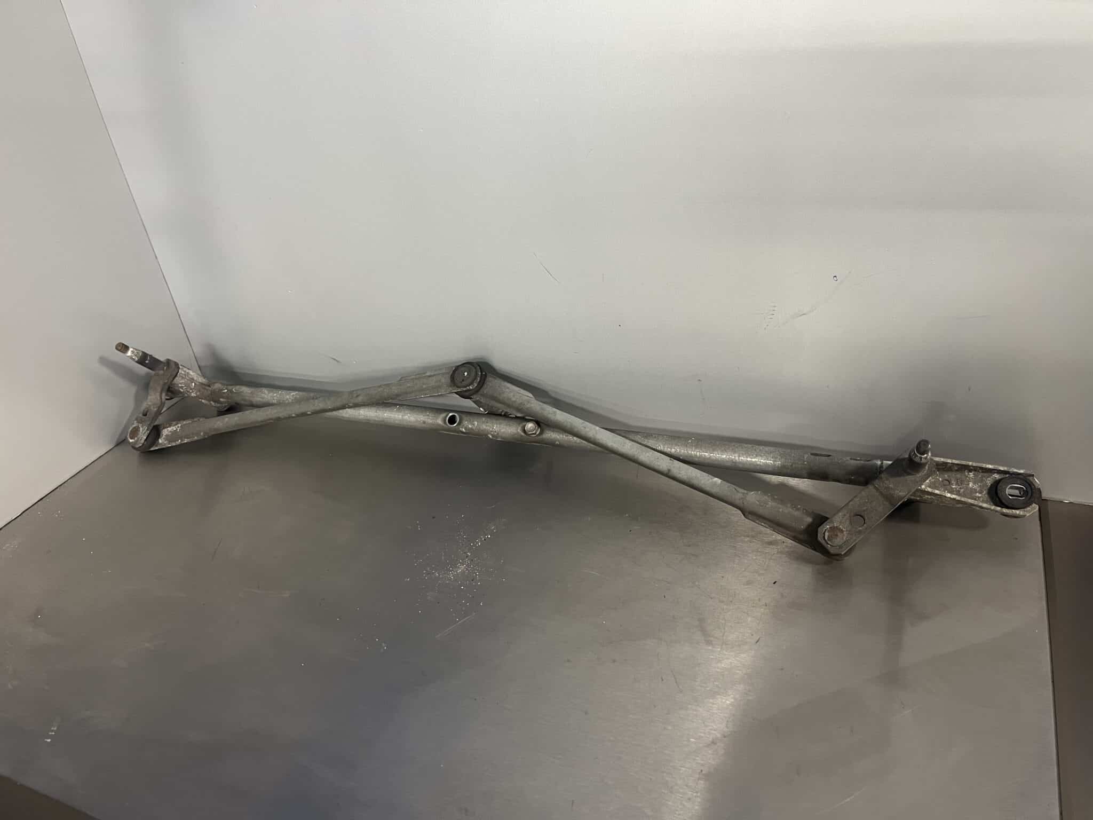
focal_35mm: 26
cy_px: 410
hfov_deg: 67.3
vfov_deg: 53.1
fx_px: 821
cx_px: 546
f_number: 1.6
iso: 200
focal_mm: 5.1
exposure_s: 1/50
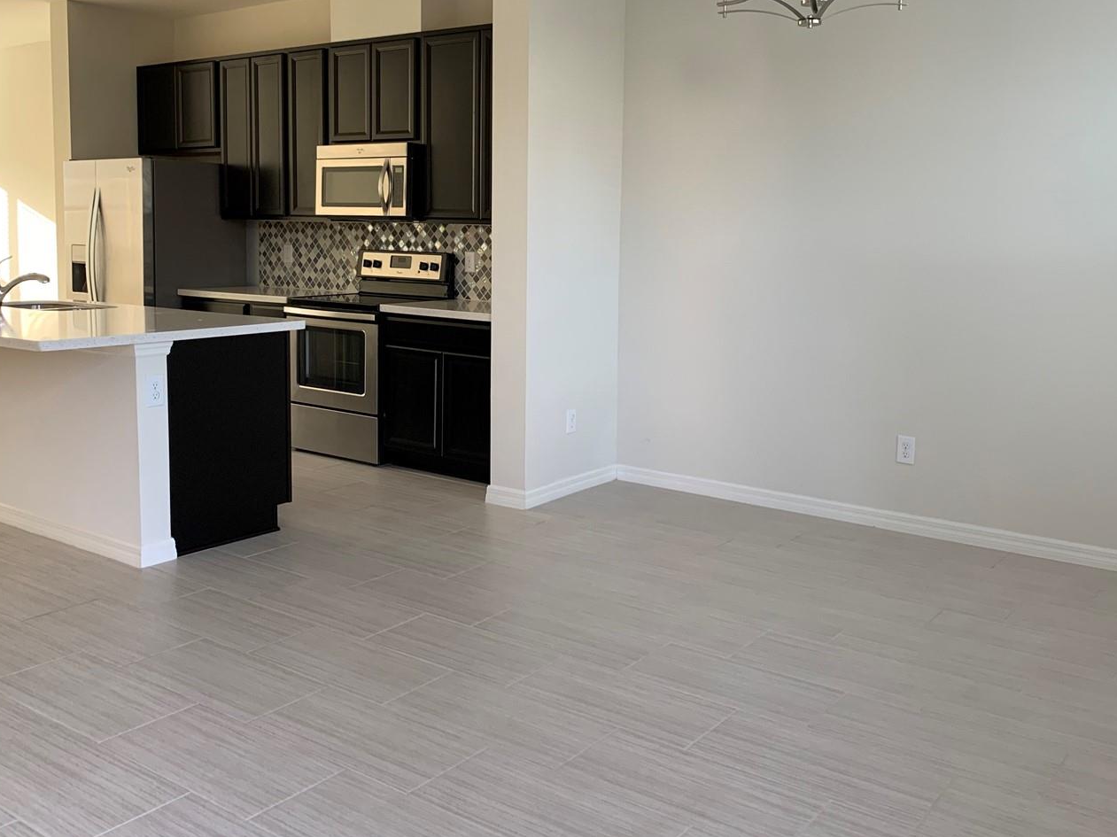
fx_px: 1065
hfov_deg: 55.4
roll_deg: -0.8
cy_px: 331
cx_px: 569
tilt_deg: -5.2
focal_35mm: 33
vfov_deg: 42.7
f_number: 1.8
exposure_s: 1/73
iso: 100
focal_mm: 4.25
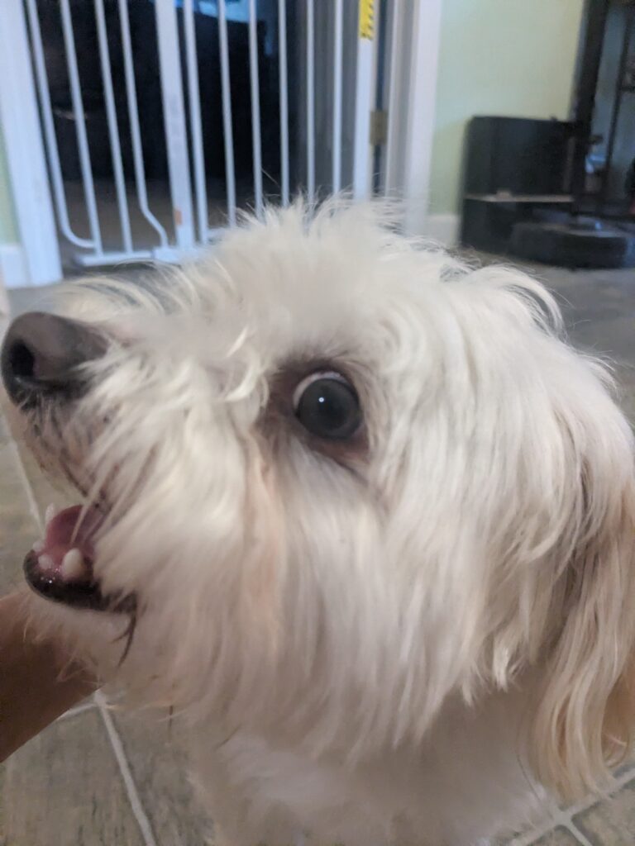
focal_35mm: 27
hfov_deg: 51.4
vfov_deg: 65.3
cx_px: 318
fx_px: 660
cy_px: 423
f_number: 1.73
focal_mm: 4.38
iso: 944
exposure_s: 1/120
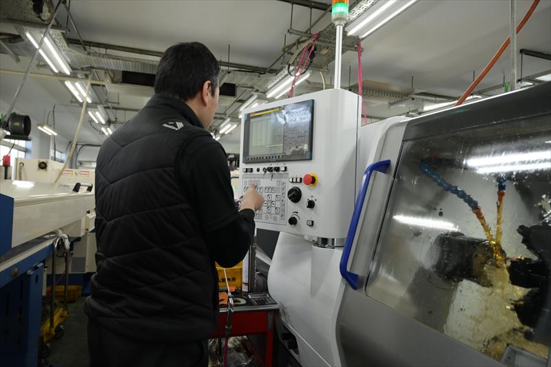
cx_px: 276
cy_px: 184
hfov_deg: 73.8
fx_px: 367
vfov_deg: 53.1
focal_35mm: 24
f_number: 4
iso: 2500
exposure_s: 1/400
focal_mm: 24
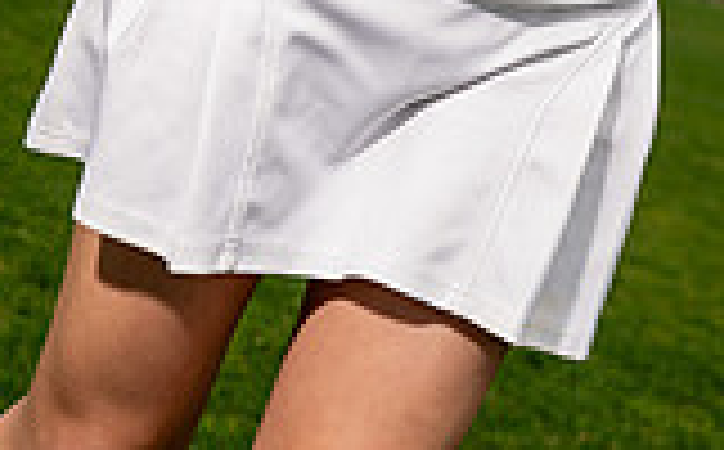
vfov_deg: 9.9
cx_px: 391
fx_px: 2364
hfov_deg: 17.4
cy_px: -540
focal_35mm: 120
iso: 100
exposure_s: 1/1250
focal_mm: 42
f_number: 4
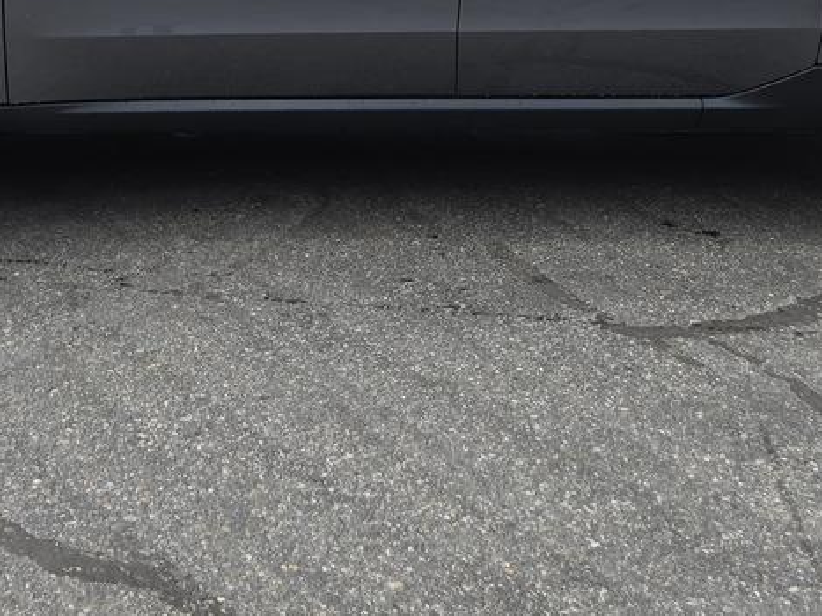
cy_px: -141
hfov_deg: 30.7
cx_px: 393
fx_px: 1496
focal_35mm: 63
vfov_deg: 21.5
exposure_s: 1/909
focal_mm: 5.4
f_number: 1.8
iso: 25
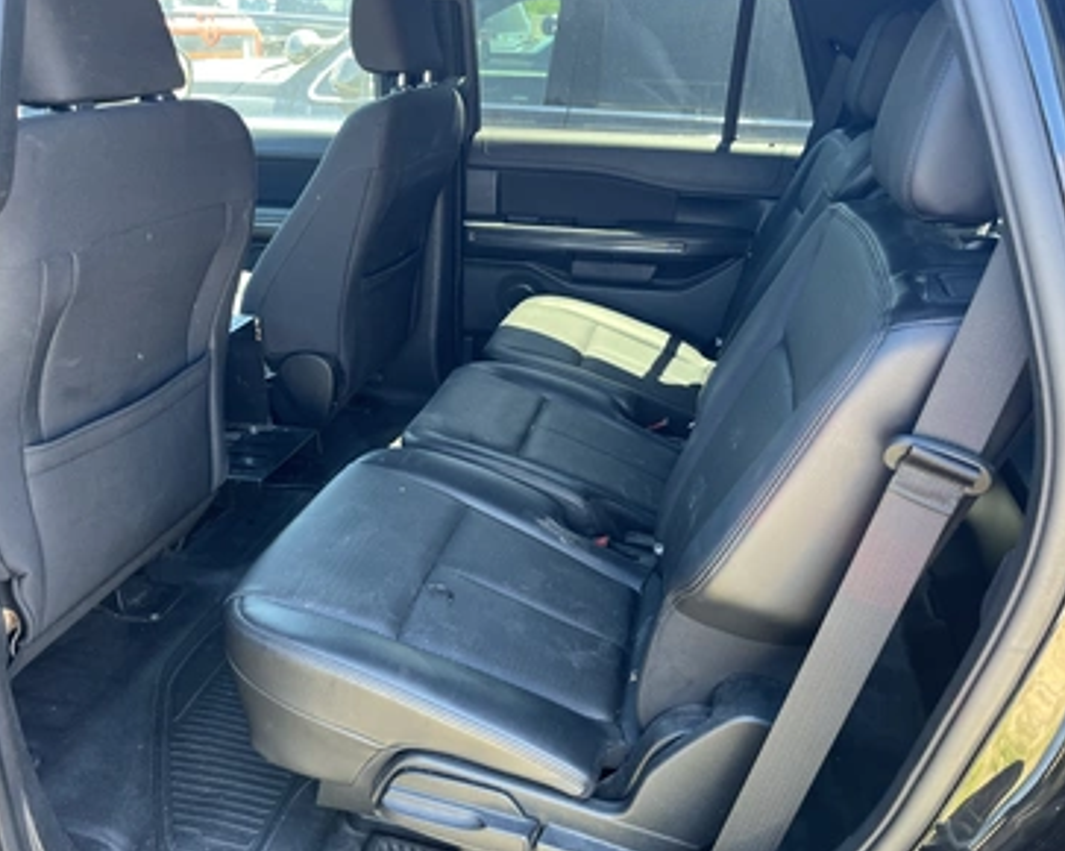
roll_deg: -3.0
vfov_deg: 51.5
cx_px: 525
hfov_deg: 62.2
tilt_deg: -23.5
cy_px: 428
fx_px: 882
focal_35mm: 28
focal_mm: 5.1
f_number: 1.6
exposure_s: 1/114
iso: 125
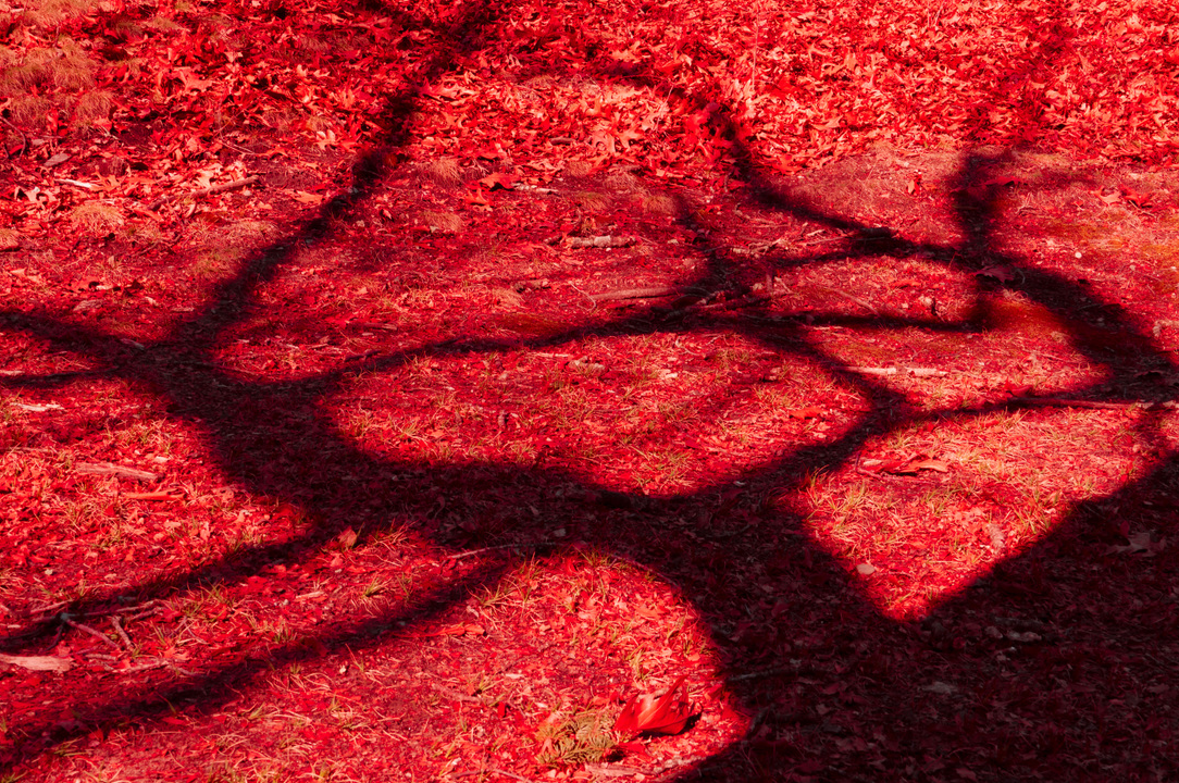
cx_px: 672
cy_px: 365
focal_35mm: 56
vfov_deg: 24.1
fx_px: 1832
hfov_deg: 35.6
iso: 125
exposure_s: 1/60
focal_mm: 32
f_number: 13
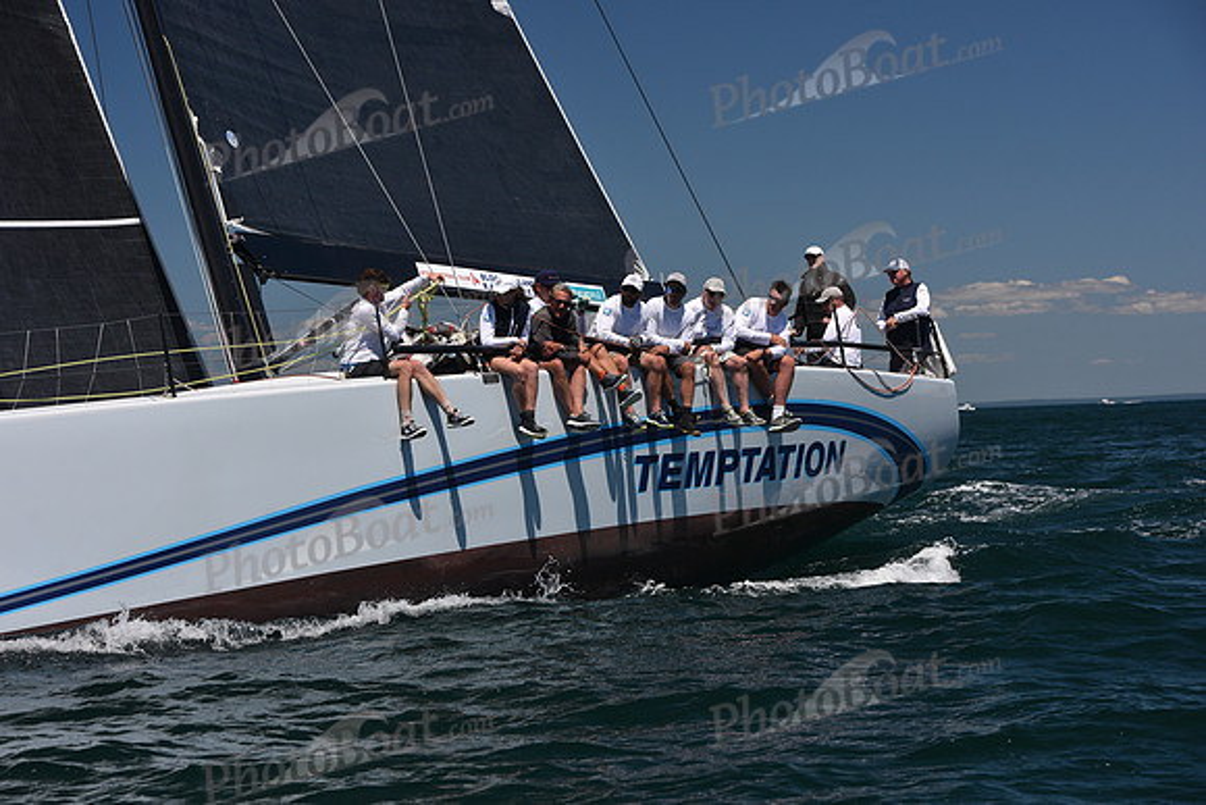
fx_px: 3016
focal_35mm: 90
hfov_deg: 22.6
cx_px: 603
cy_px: 402
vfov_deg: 15.2
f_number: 7.1
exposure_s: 1/800
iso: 250
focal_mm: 90
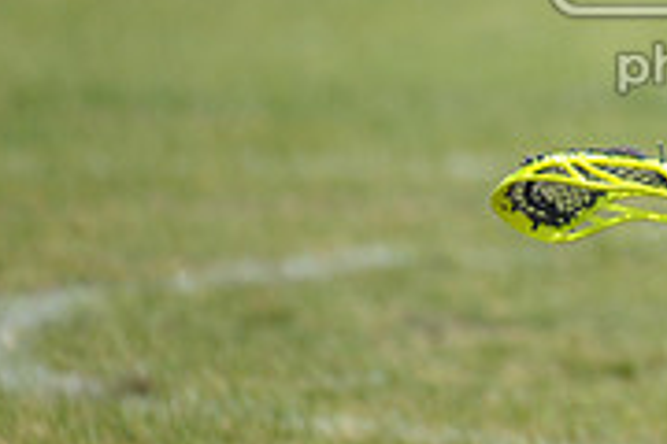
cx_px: 993
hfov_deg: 1.6
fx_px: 23843
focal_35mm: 1287
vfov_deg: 1.1
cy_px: -70
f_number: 4
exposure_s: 1/3200
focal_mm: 400
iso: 640
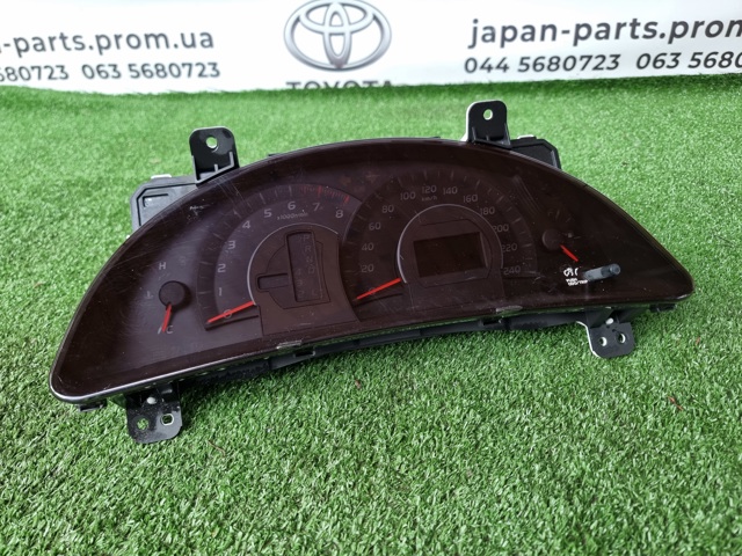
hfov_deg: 71.6
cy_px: 278
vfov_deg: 56.8
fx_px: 514
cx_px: 371
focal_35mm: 24
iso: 50
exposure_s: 1/100
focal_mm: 6.7
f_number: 1.8
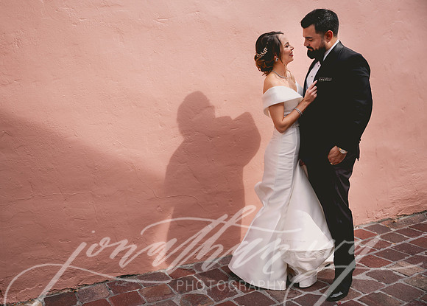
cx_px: 197
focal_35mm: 34
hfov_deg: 54.4
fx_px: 415
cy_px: 153
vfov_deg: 40.5
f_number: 2.8
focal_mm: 32.5
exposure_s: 1/800
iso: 64
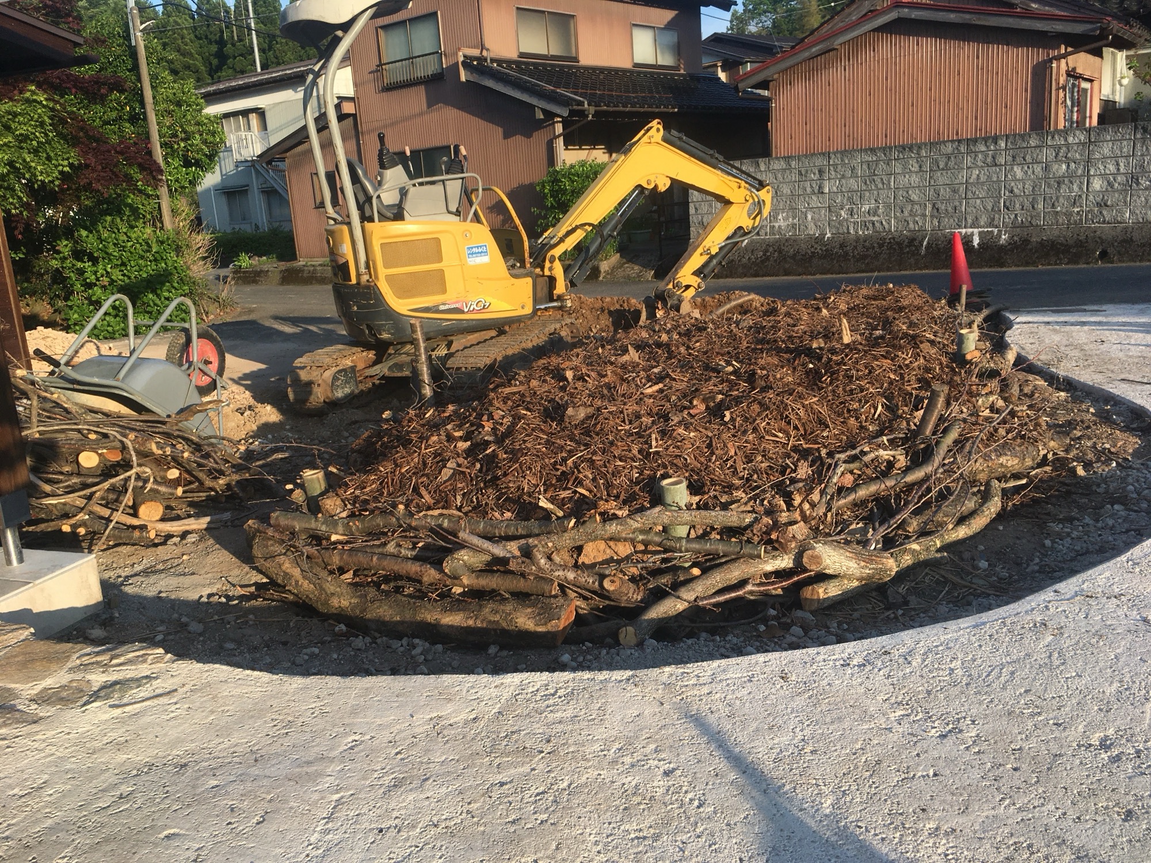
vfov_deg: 48.2
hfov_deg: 61.7
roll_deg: +3.8
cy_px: 432
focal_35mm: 29
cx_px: 576
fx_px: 964
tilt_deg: -12.6
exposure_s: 1/769
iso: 25
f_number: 2.2
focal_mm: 4.15
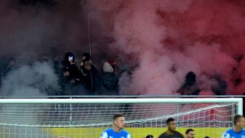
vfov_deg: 2.5
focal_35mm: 490
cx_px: 127
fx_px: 3184
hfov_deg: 4.4
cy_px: 100
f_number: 3.2
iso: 500
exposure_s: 1/800
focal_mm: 200
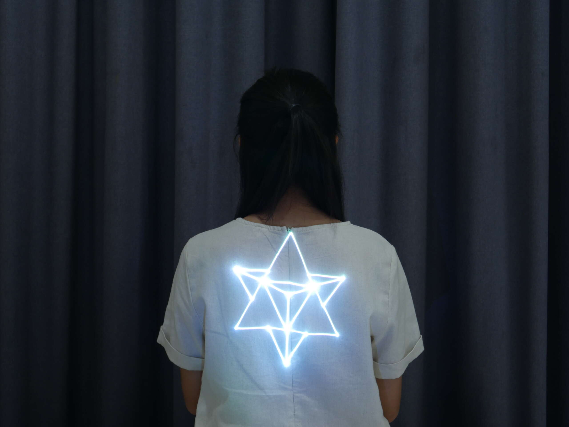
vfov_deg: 22.9
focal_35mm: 64
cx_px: 284
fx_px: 1052
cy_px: 214
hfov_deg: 30.3
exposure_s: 1/15
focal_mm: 32
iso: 400
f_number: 8
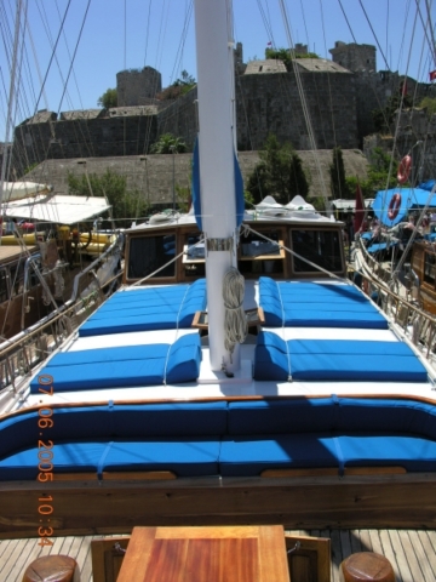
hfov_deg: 40.7
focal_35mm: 35
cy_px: 291
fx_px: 588
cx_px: 218
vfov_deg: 52.6
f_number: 3.2
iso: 50
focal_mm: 8.9
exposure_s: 1/871
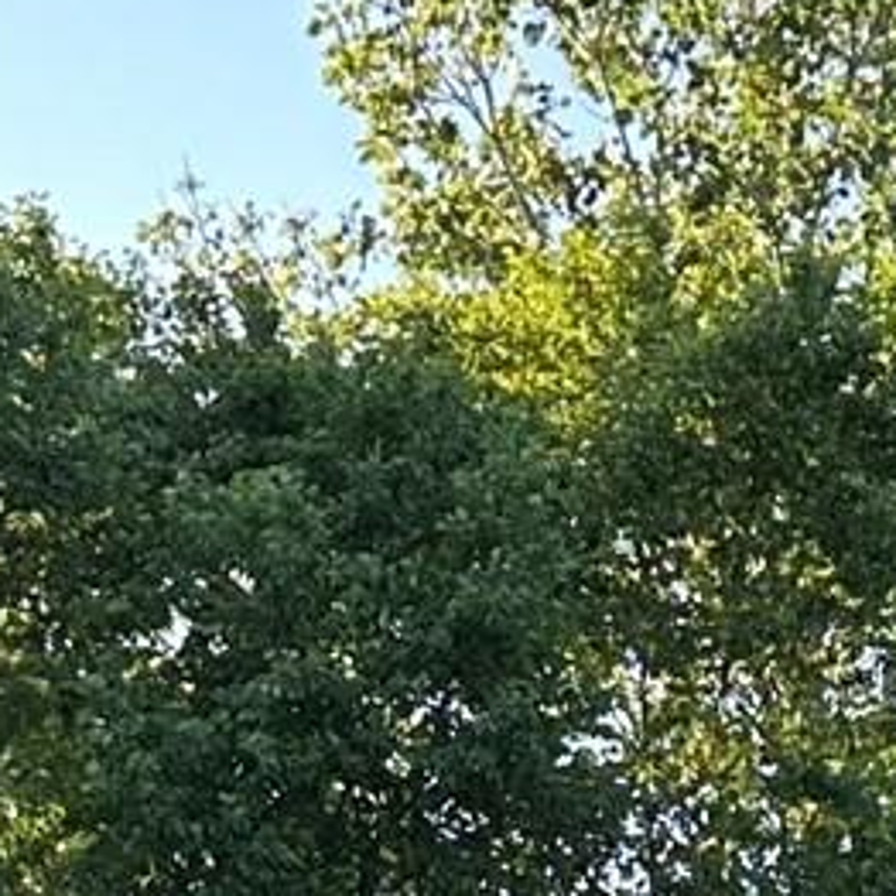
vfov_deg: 9.8
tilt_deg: +3.7
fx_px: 4861
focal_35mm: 166
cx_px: 1108
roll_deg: +1.1
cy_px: 1830
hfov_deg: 10.3
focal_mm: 6.86
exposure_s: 1/543
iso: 80
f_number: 1.78
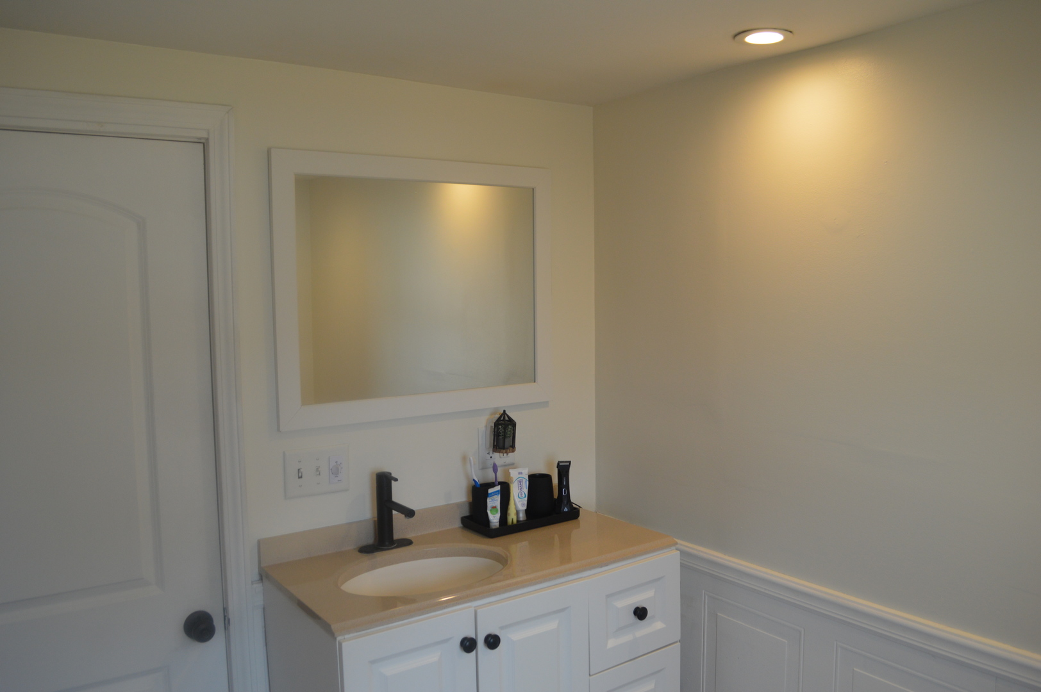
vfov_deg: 47.9
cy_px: 346
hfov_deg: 67.4
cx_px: 520
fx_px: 780
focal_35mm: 27
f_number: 5
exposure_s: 1/100
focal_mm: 18
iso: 400
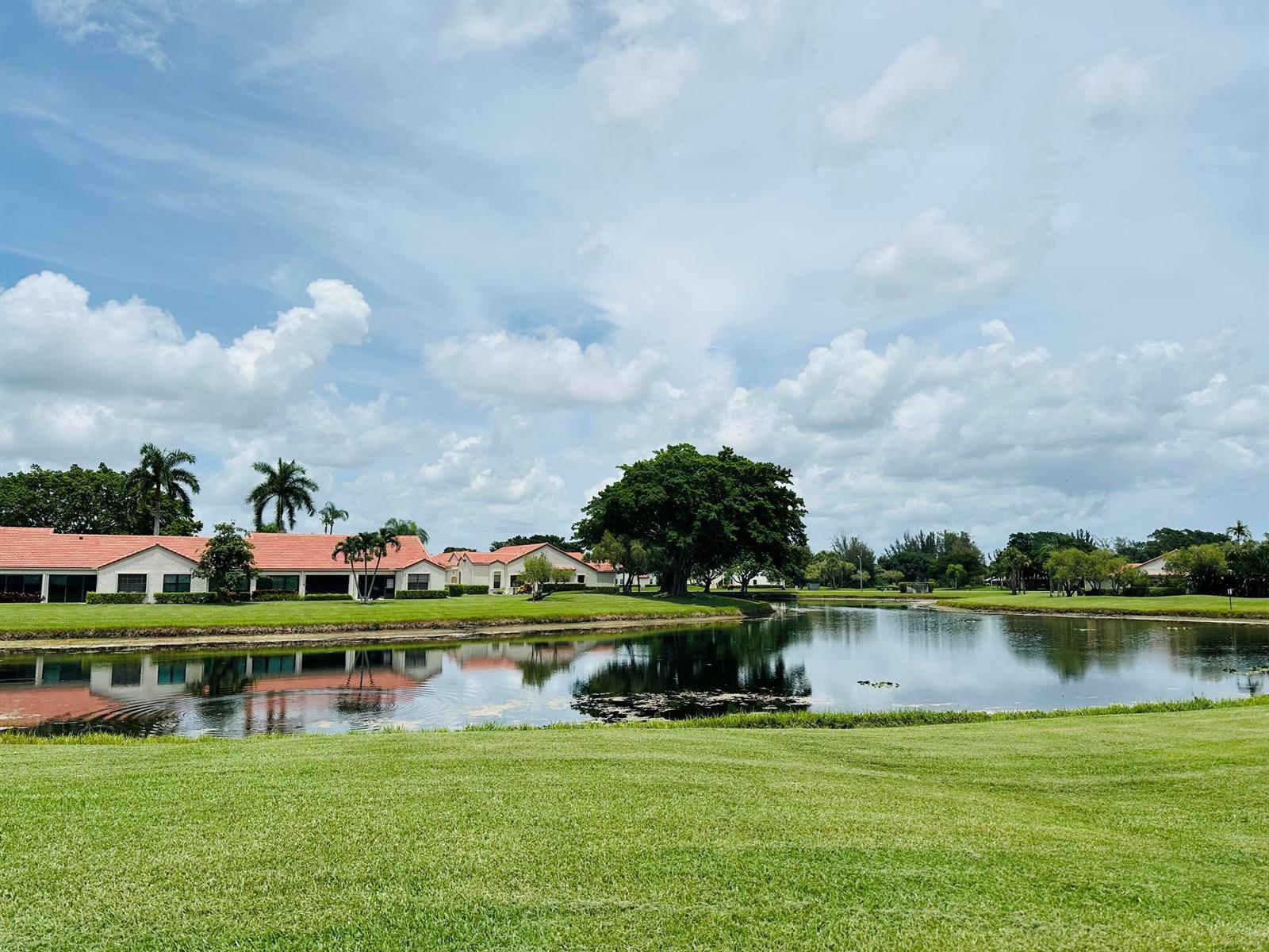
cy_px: 476
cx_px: 634
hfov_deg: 71.6
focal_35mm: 24
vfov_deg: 56.8
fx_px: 880
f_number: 1.78
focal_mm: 6.86
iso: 80
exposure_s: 1/10753
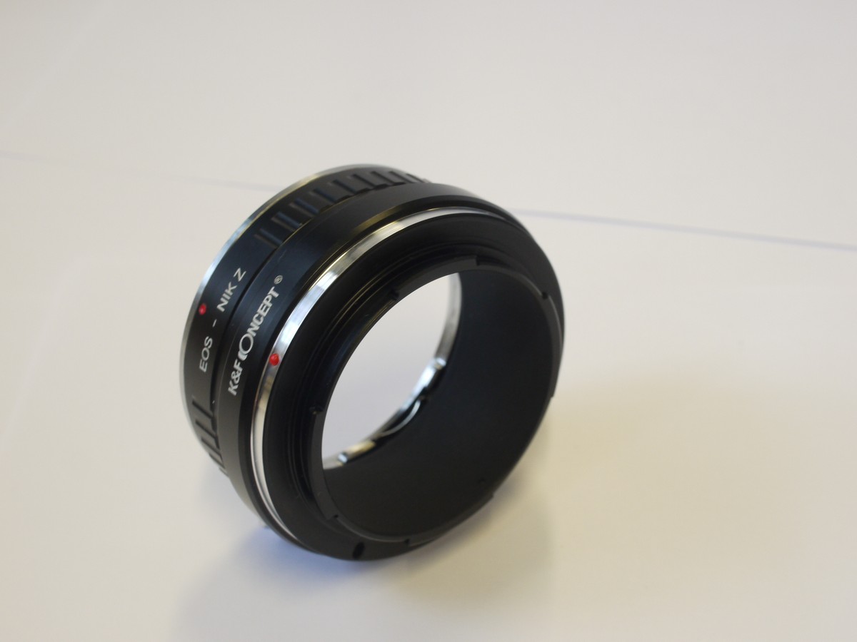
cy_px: 321
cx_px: 428
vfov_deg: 24.4
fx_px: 1485
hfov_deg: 32.2
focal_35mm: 60
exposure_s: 1/30
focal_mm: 30
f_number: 8
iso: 400
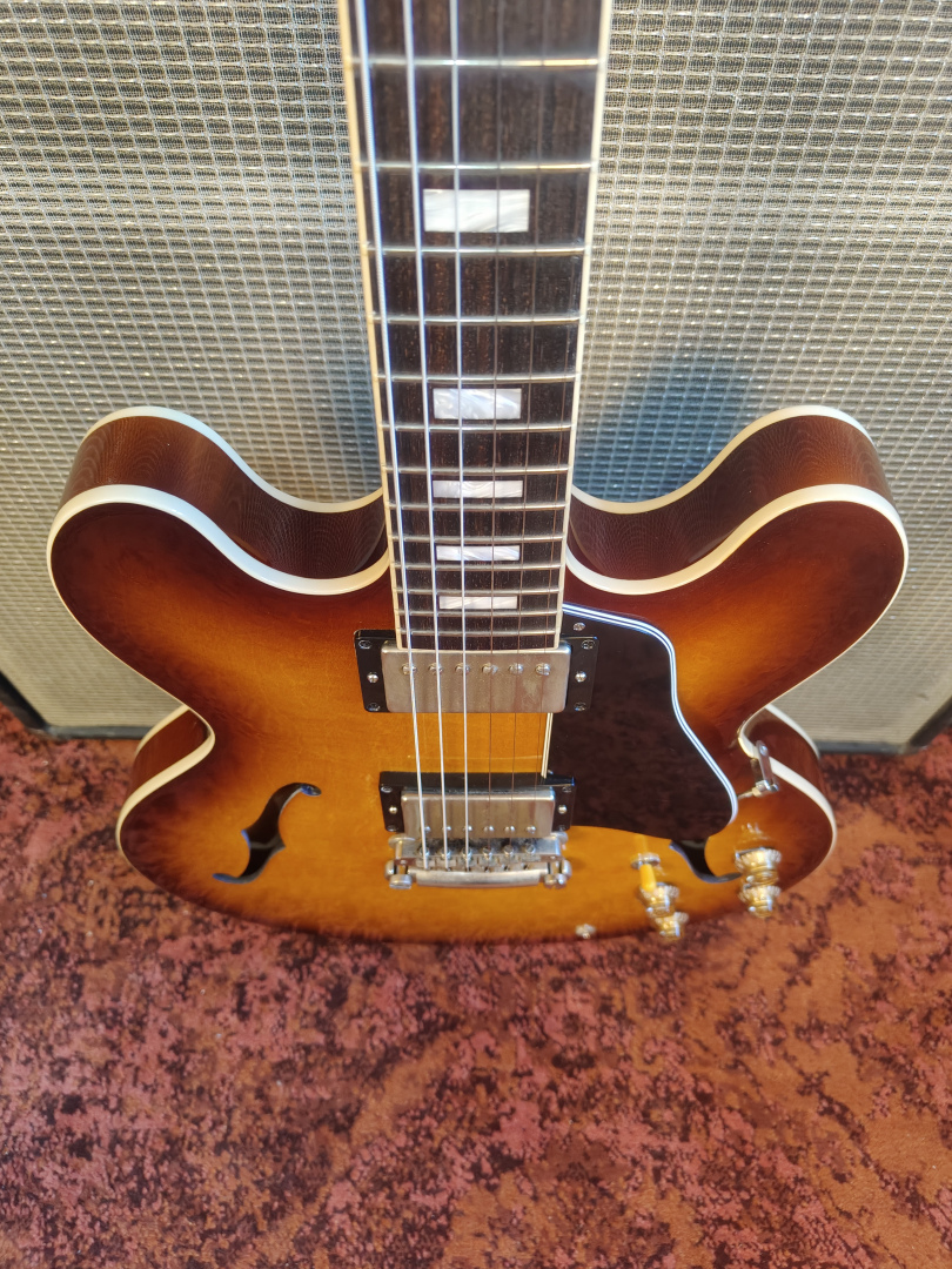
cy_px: 634
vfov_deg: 71.6
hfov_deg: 56.8
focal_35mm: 24
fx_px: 880
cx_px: 476
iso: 1600
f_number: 1.8
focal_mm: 5.59
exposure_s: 1/120
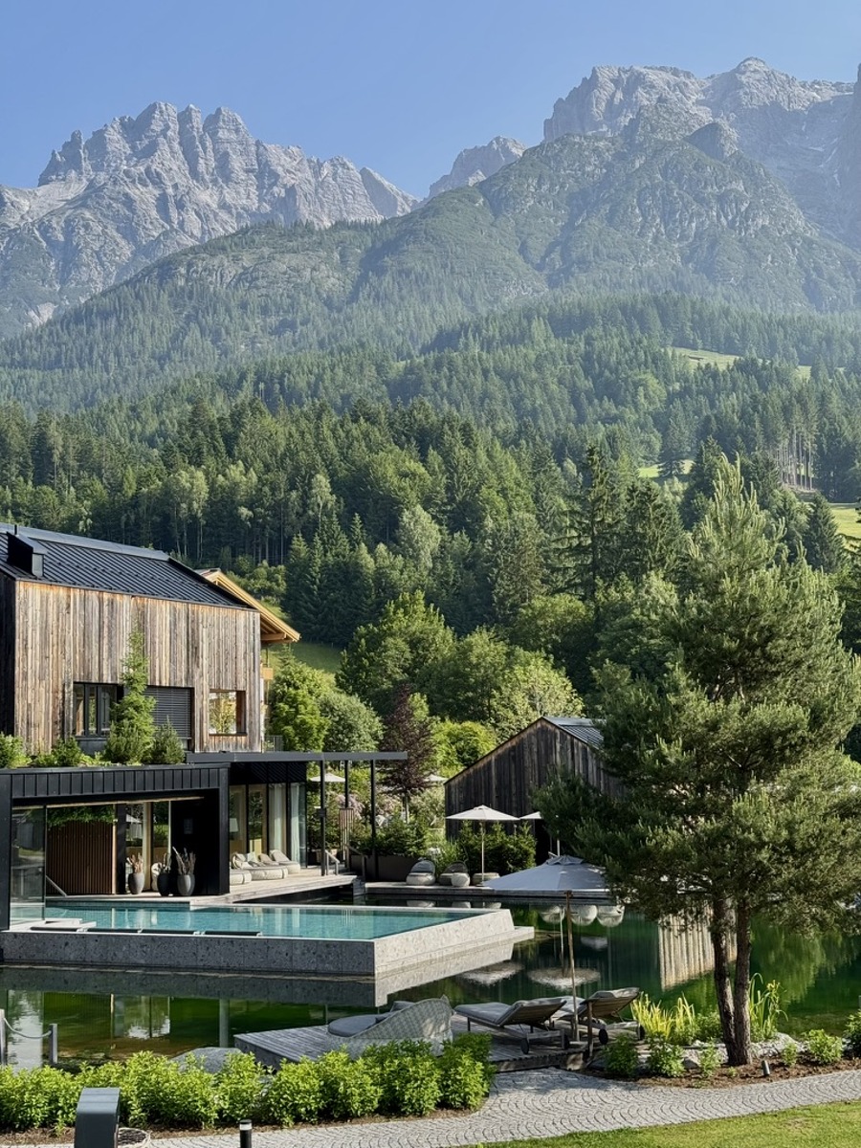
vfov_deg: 39.7
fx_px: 1592
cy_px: 574
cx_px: 430
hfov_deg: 30.3
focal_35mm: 48
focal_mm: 6.76
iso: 64
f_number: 1.78
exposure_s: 1/1637
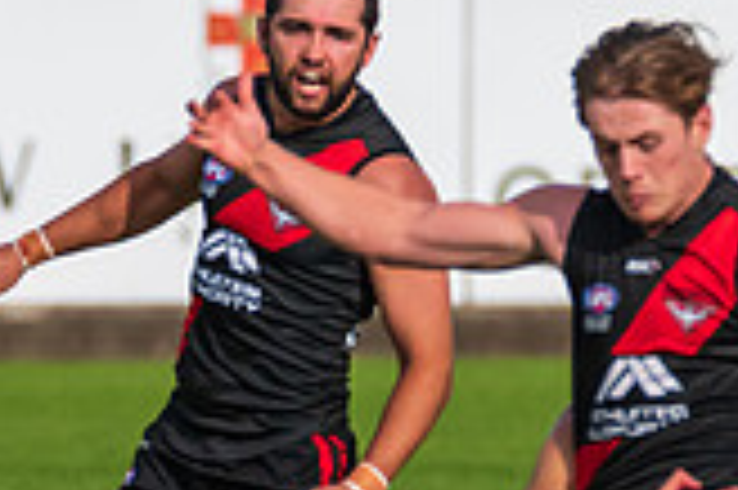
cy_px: 503
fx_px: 48351
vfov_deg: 0.6
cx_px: 440
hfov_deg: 0.9
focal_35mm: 2361
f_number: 6
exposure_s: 1/5000
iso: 1000
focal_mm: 450
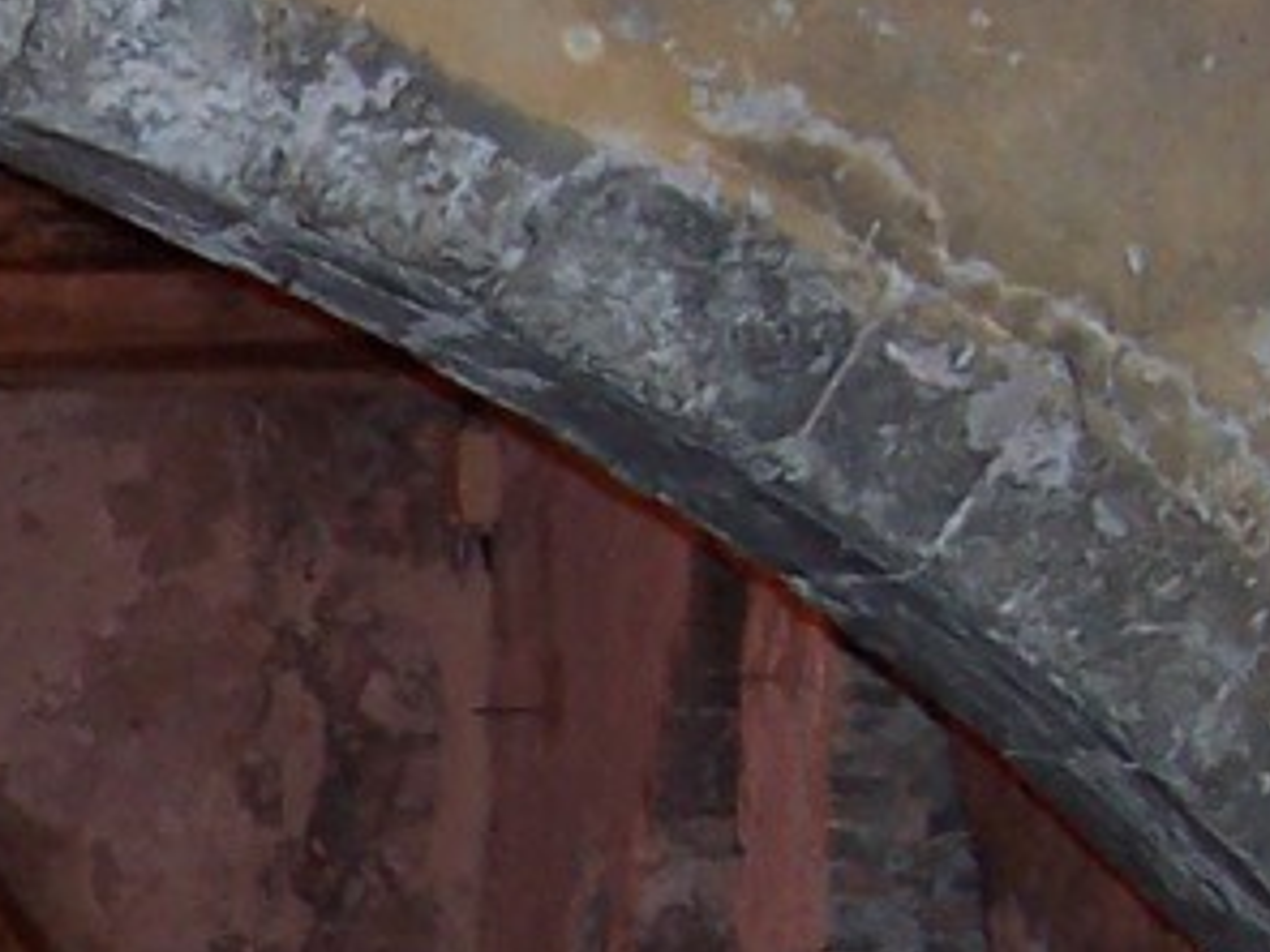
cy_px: 1218
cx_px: -699
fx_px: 5503
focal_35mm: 150
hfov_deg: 12.4
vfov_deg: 9.7
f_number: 2.8
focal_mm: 5.6
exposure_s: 1/60
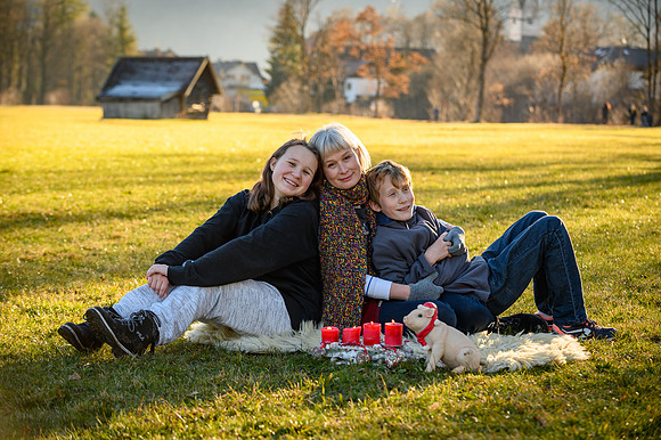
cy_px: 220
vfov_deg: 13.9
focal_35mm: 98
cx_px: 330
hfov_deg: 20.8
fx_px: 1798
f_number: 4.5
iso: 100
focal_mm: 98
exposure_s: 1/125
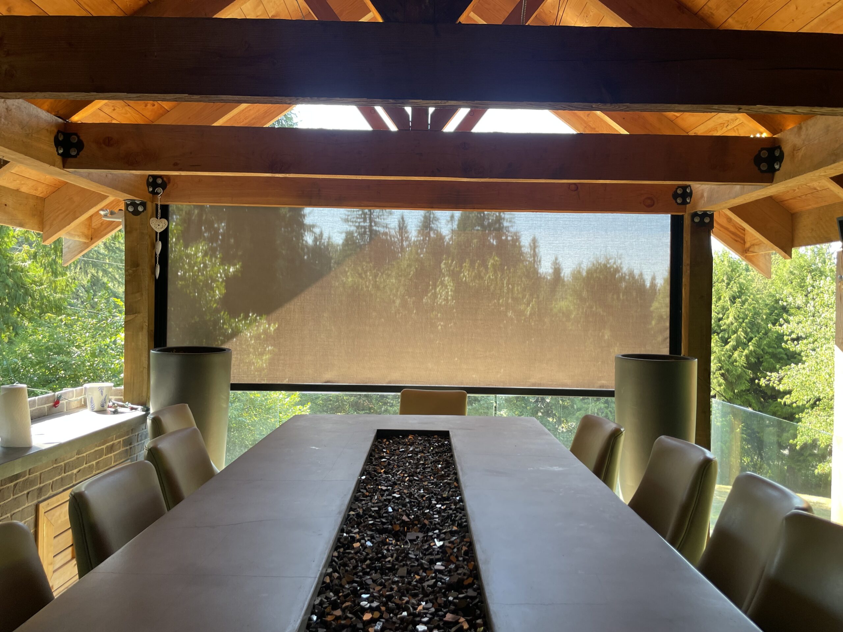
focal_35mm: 26
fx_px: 633
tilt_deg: +0.2
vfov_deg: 53.1
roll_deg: -1.0
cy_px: 316
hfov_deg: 67.3
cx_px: 422
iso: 64
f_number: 1.6
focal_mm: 4.2
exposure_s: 1/121
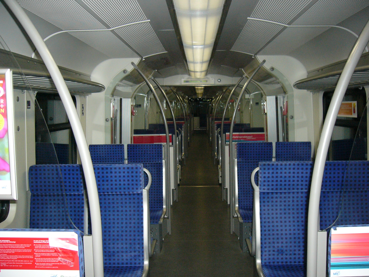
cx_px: 184
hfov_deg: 52.6
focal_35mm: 35
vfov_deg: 40.7
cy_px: 138
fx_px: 373
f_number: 2.8
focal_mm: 5.8
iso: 300
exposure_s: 1/60
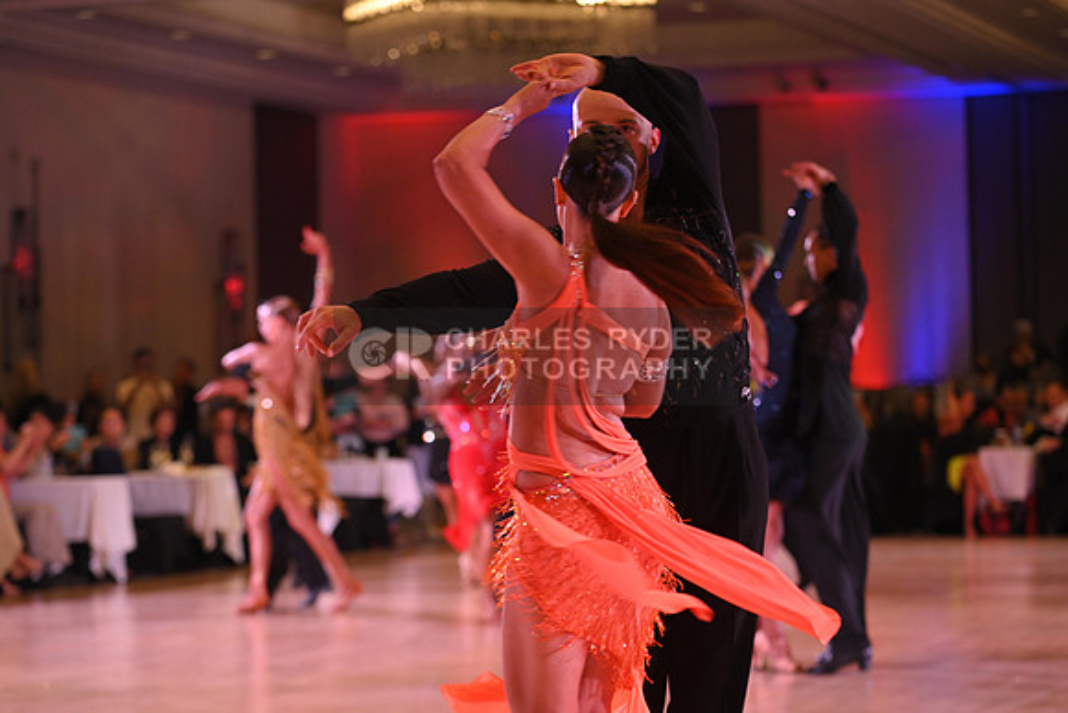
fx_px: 3323
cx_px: 534
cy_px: 356
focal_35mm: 112
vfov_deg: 12.2
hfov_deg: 18.3
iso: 1600
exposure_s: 1/200
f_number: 5
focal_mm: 112
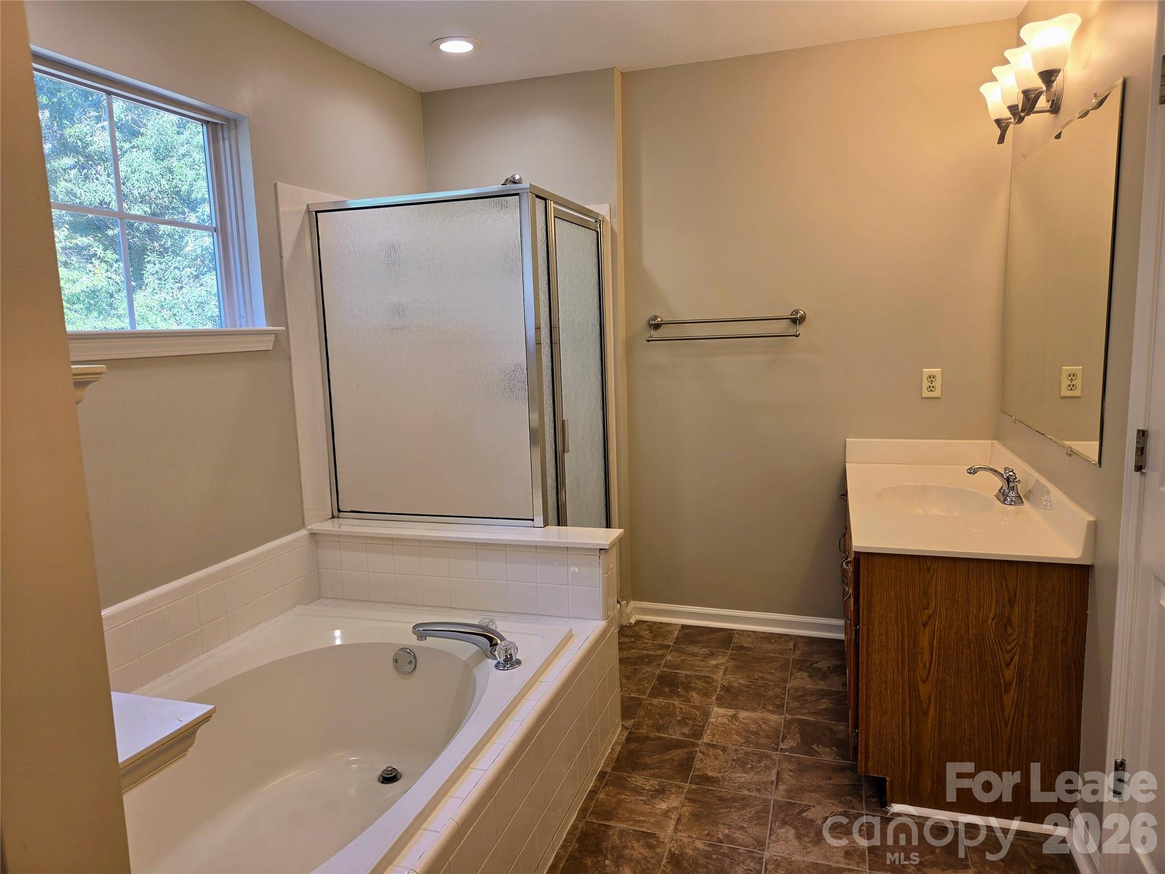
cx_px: 582
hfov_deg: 73.9
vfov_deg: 58.9
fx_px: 774
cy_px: 437
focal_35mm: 23
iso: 32
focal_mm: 5.4
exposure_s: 1/120
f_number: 1.8
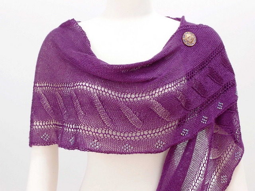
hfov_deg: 41.2
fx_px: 339
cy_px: 96
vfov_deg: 31.5
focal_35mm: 46
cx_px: 128
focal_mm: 9.87
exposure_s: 1/2
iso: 400
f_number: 4
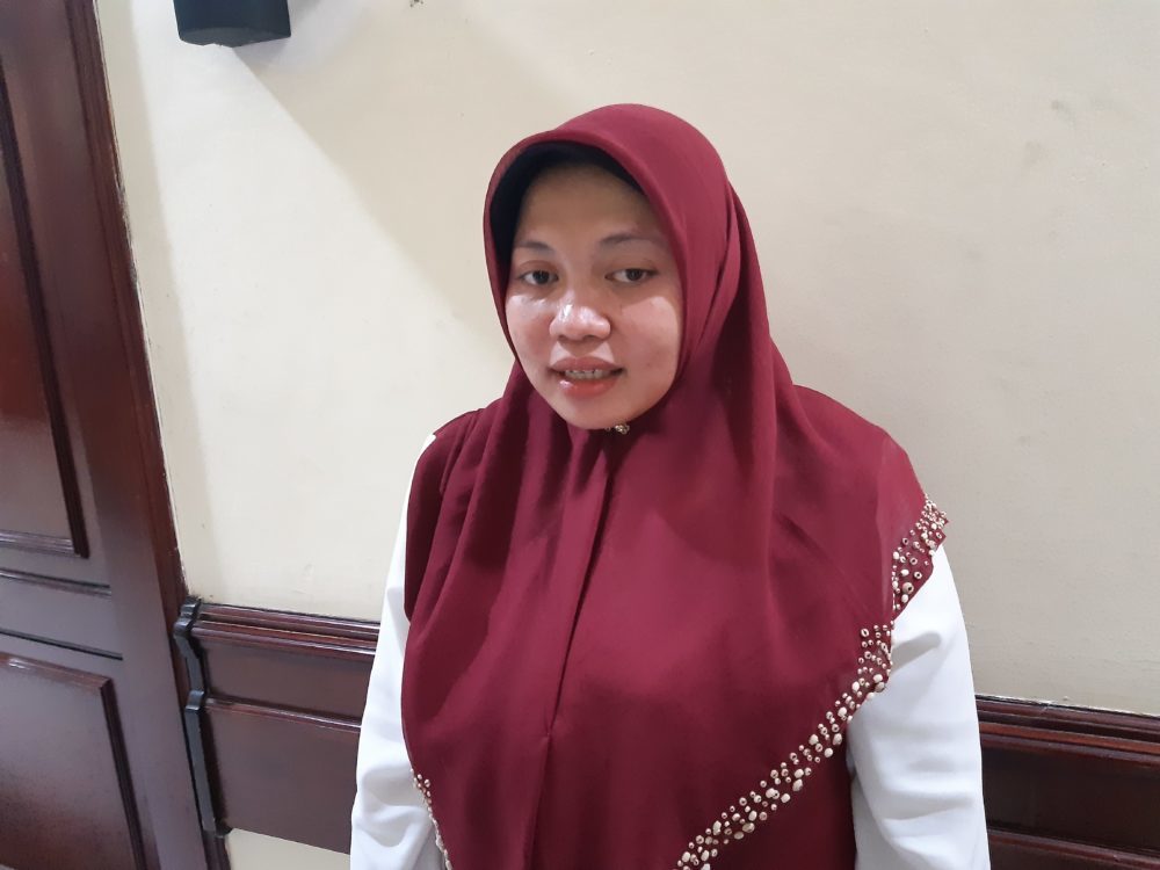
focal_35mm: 26
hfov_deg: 67.3
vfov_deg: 53.1
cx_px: 580
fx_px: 871
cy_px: 435
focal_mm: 3.92
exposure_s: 1/20
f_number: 1.7
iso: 500
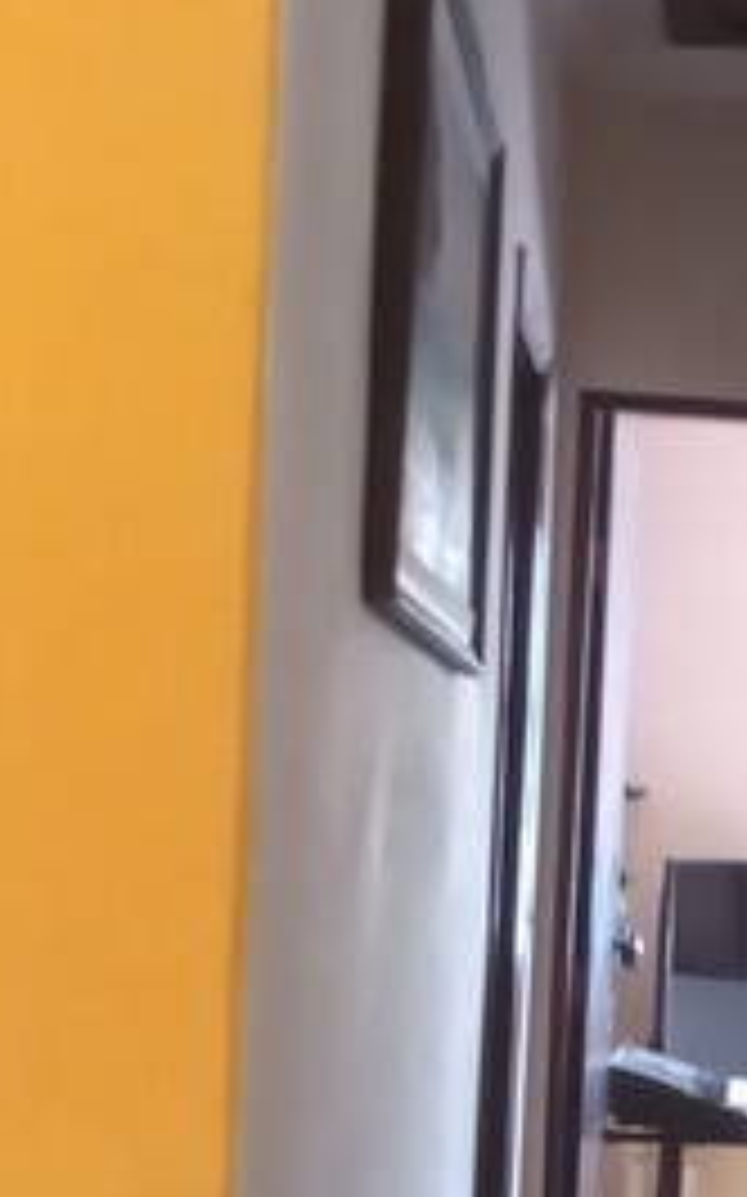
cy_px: 1242
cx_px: 850
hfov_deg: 15.3
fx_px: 2706
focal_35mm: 83
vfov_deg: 23.7
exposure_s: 1/25
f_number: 2
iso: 770
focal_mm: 3.54
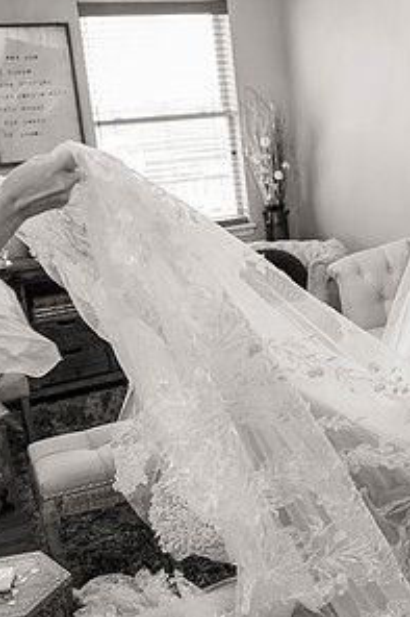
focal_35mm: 47
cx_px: 325
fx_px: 804
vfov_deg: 41.9
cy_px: 337
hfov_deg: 28.1
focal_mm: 24
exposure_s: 1/320
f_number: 2.8
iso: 1000
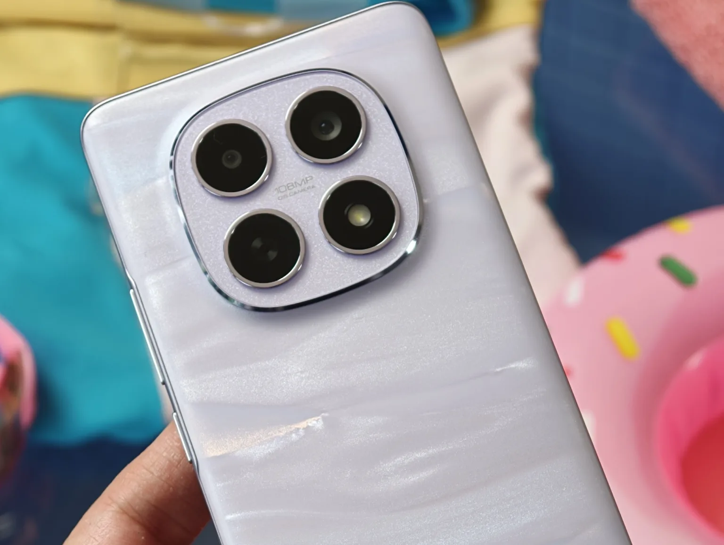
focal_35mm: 70
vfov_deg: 21.1
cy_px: 272
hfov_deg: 27.7
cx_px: 362
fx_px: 1466
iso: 400
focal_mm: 16.53
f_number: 2.1
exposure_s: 1/100
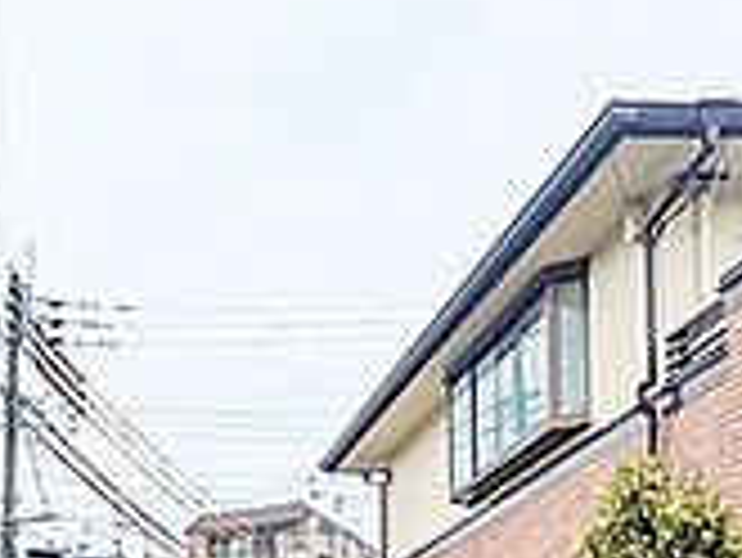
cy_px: 724
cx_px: 54
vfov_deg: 24.8
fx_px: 1094
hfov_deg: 35.0
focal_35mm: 51
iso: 52
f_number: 2.2
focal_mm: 1.83
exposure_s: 1/724
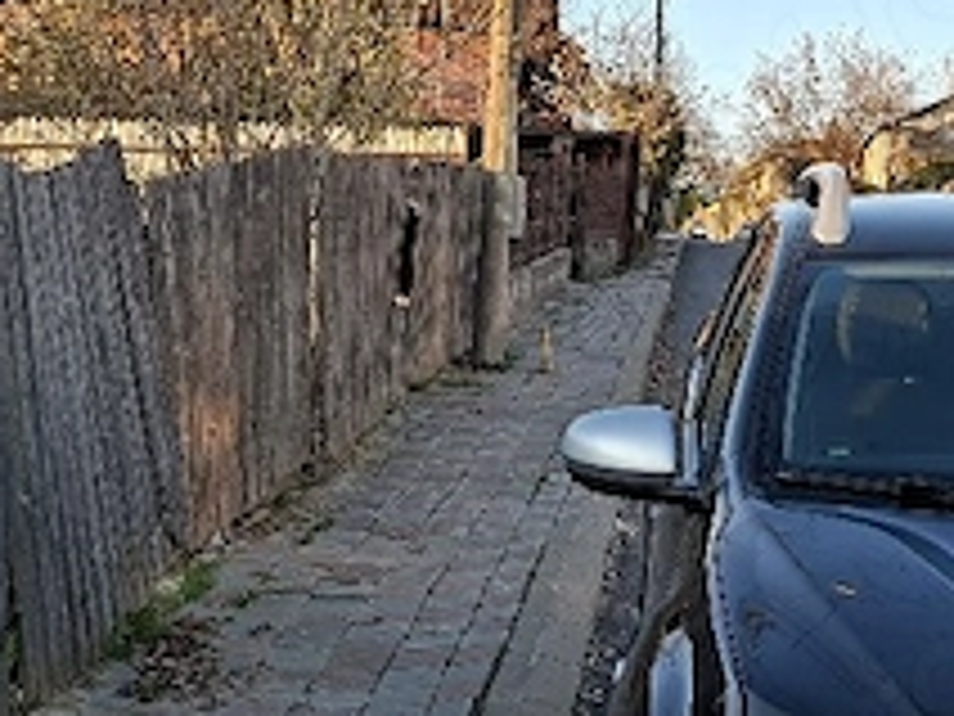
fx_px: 1791
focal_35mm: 65
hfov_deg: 28.6
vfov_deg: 22.4
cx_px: 873
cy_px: 171
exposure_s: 1/400
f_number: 1.8
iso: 50
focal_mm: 5.54
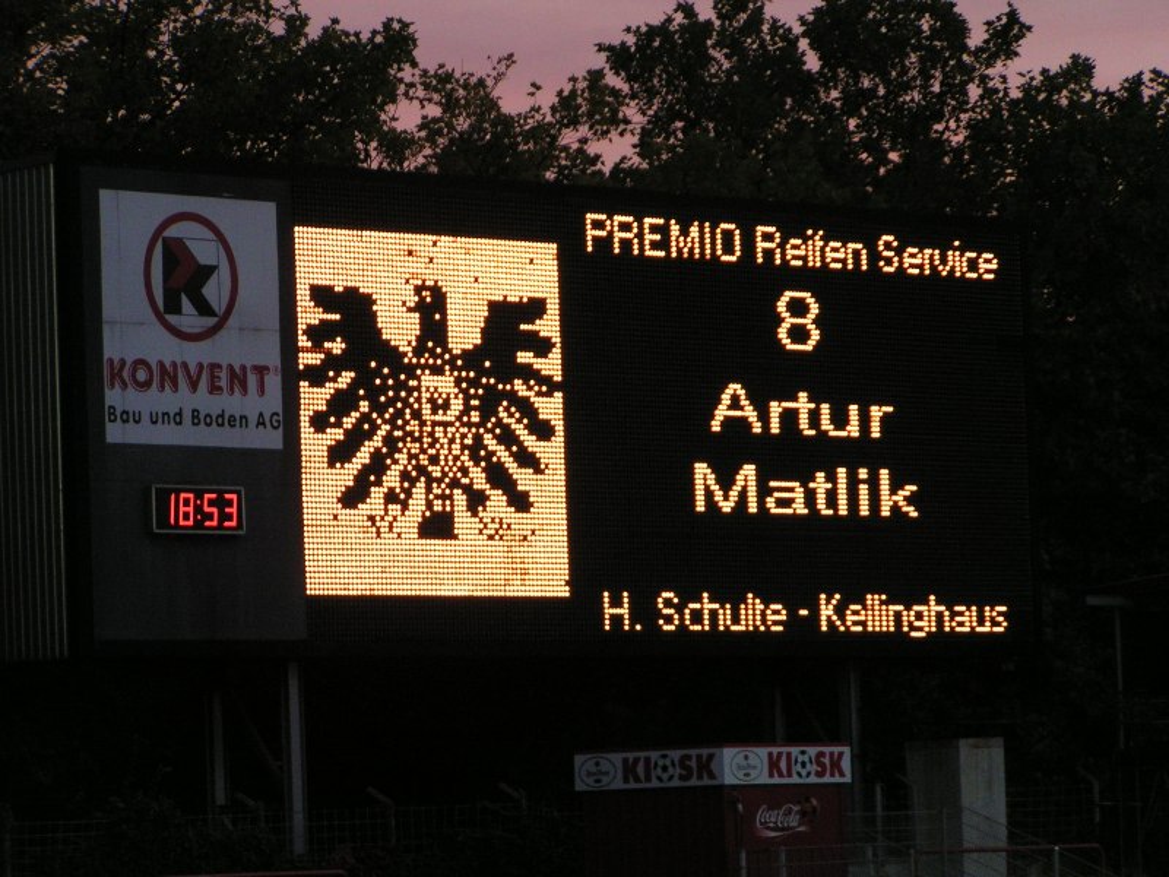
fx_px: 5809
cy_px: 438
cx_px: 584
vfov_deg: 8.6
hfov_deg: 11.5
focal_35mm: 172
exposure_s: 1/160
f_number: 3.5
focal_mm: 26.3
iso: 200
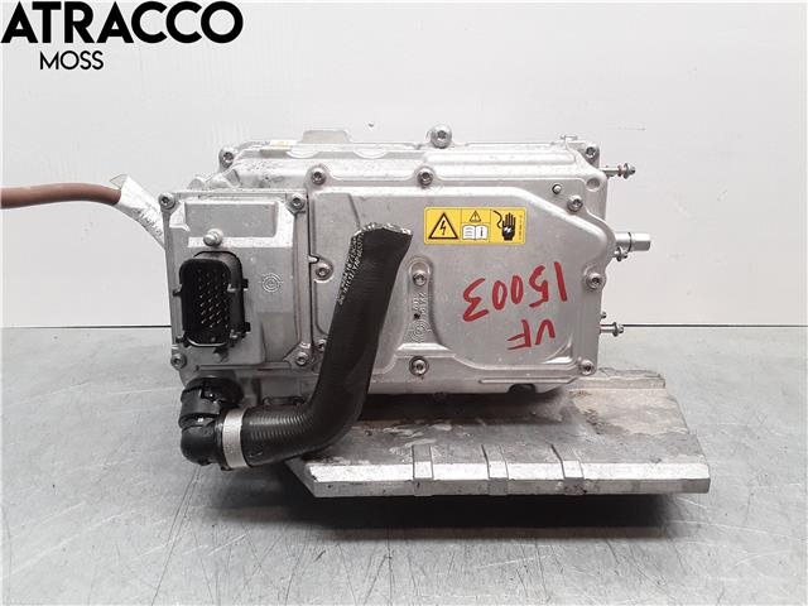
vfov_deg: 49.7
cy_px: 303
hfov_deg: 63.4
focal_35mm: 28
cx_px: 404
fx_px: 654
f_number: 1.9
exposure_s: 1/50
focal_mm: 2.91
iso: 50
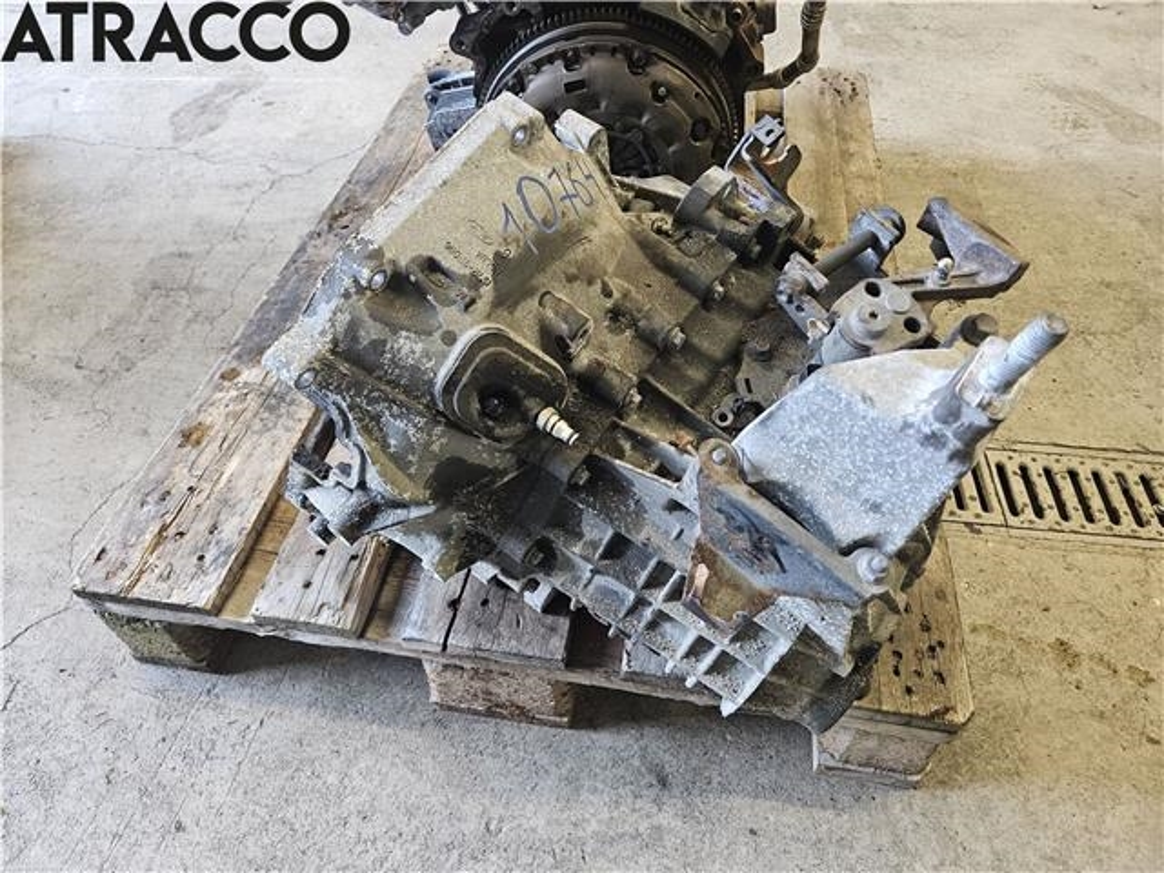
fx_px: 773
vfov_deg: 58.9
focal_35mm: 23
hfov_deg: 73.9
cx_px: 582
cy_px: 436
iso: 400
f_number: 1.8
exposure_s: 1/100
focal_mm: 5.4
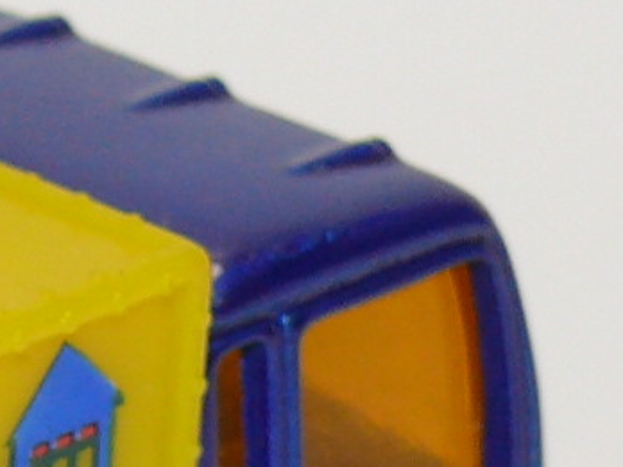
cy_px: 580
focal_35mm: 428
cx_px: -453
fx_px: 7703
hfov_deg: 4.6
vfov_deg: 3.5
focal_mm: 12.8
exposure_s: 1/30
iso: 100
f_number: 4
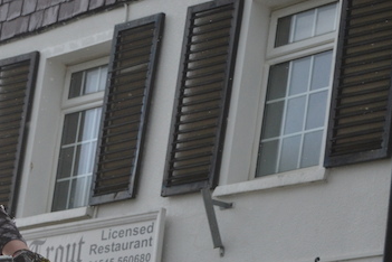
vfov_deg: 7.4
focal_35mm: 184
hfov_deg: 10.9
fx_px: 2003
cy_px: 329
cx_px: -109
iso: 400
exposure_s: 1/1600
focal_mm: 42
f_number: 5.6
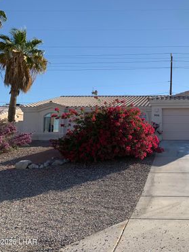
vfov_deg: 52.6
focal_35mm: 35
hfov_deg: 38.4
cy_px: 126
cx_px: 164
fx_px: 254
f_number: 1.8
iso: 25
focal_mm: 4.25
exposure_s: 1/3289
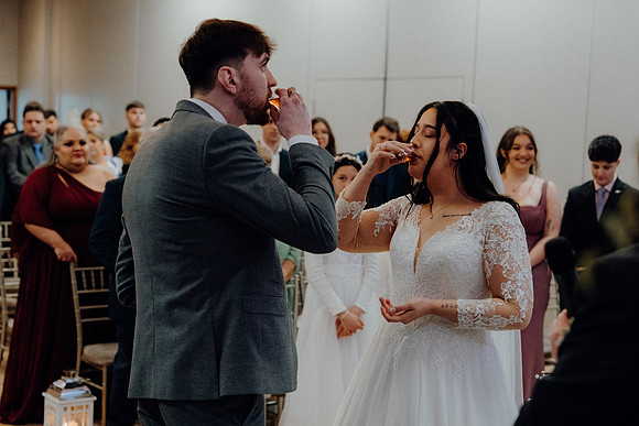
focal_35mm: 60
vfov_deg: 22.6
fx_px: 1065
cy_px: 213
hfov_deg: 33.4
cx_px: 320
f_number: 3.5
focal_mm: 60
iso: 5000
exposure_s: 1/200
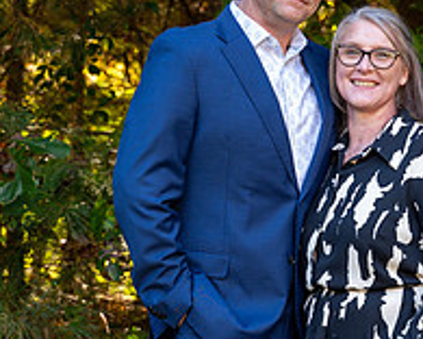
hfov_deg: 12.3
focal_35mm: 156
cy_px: 324
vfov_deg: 9.8
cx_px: 305
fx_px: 1953
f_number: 4.5
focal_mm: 72
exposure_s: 1/200
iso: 1100
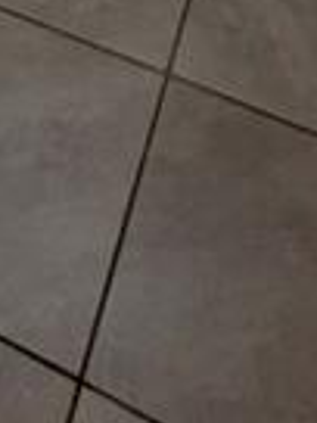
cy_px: -669
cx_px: -6
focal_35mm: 79
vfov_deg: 13.8
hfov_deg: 18.2
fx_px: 965
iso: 250
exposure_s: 1/120
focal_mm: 2.22
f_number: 2.2
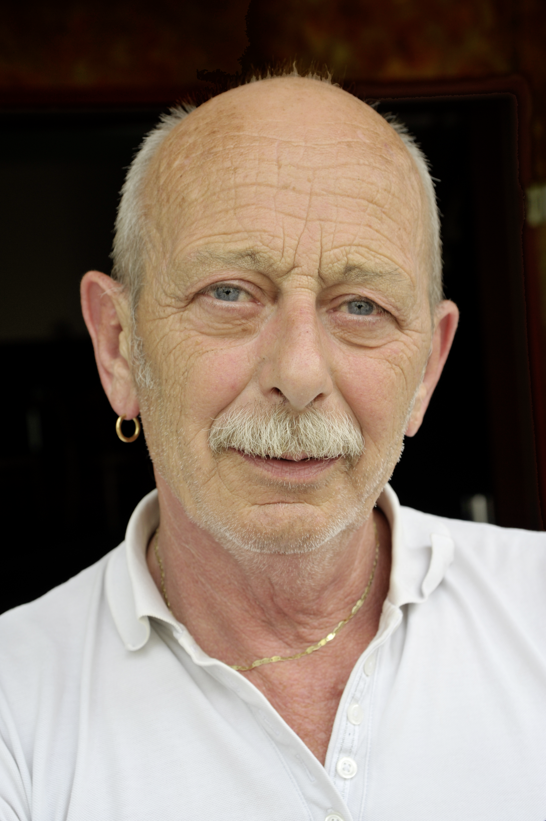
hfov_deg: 19.4
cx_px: 273
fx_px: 1595
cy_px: 410
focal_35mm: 70
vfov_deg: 28.9
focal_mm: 70
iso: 400
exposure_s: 1/125
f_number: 8
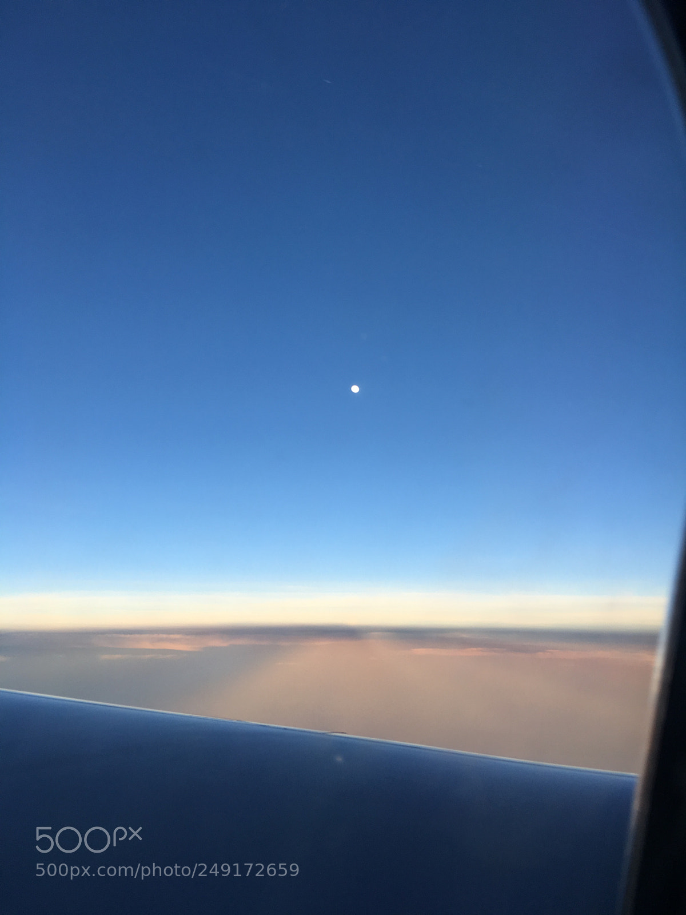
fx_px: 766
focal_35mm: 29
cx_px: 343
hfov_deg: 48.2
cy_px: 458
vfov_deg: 61.7
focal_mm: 4.15
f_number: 2.2
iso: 25
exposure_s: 1/120
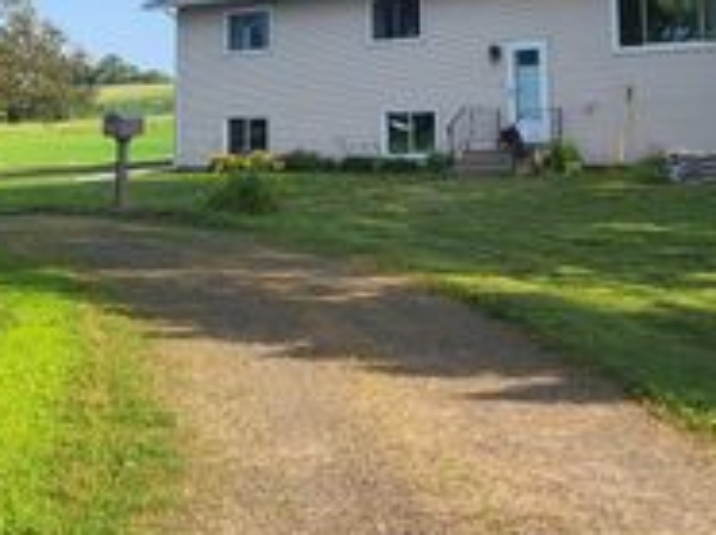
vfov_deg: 19.7
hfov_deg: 27.8
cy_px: -114
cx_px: 354
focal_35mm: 70
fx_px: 1446
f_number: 1.8
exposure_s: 1/1336
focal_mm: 5.4
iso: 40
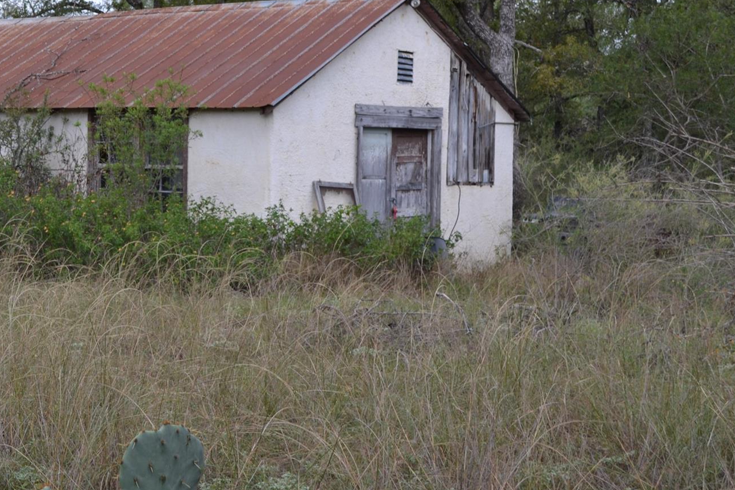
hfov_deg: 26.2
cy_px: 170
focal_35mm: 76
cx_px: 161
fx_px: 1552
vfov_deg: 17.9
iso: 100
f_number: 5
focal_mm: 32
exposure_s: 1/100
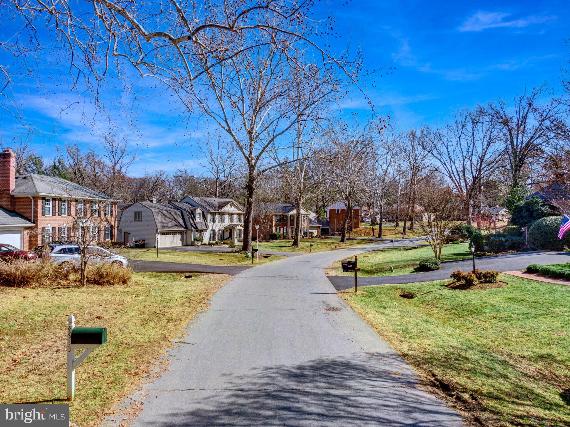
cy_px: 214
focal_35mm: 24
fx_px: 395
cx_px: 285
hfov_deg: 71.6
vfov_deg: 56.8
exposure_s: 1/1000
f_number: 2.8
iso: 100
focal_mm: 4.4
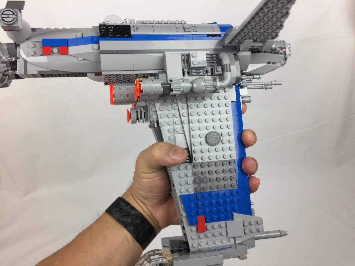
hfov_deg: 61.7
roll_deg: +7.2
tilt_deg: -31.9
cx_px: 178
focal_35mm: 29
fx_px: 297
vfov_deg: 48.2
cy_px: 133
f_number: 2.2
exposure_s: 1/60
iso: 40
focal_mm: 4.15
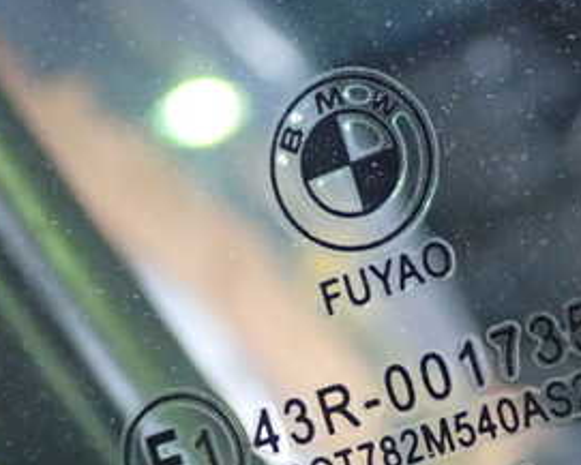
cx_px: 409
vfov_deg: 14.2
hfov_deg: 17.7
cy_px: 351
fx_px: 1858
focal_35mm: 108
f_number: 3.2
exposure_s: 1/20
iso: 800
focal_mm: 9.01
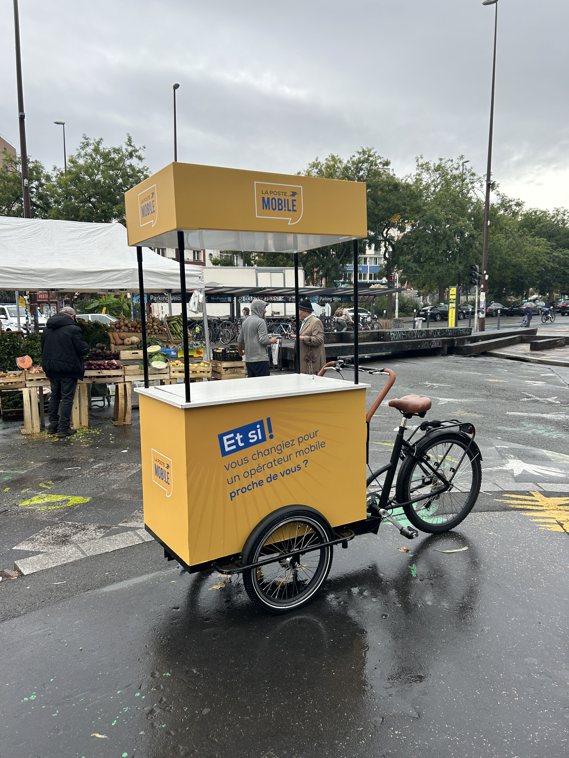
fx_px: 570
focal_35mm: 26
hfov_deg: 53.1
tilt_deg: -7.0
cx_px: 284
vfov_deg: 67.3
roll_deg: -0.3
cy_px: 379
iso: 50
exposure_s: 1/601
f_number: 1.5
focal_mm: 5.7
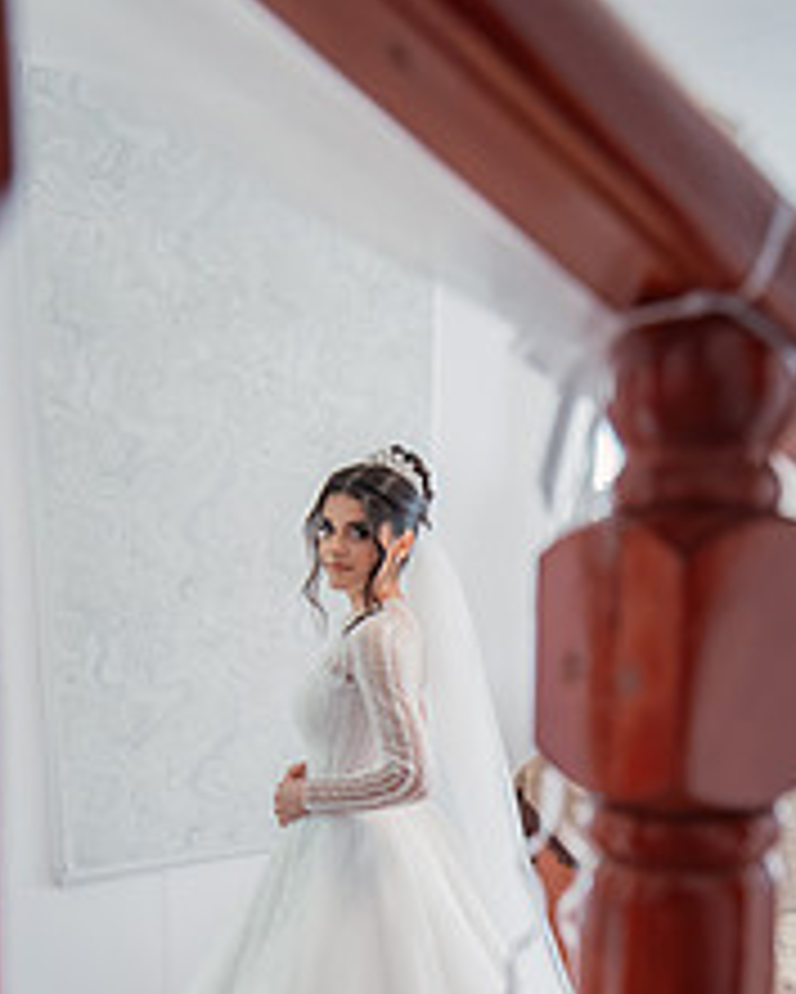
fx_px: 1236
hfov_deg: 35.7
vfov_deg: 41.9
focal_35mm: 42
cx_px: 405
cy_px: 796
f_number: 2.8
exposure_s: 1/250
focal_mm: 22
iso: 1600
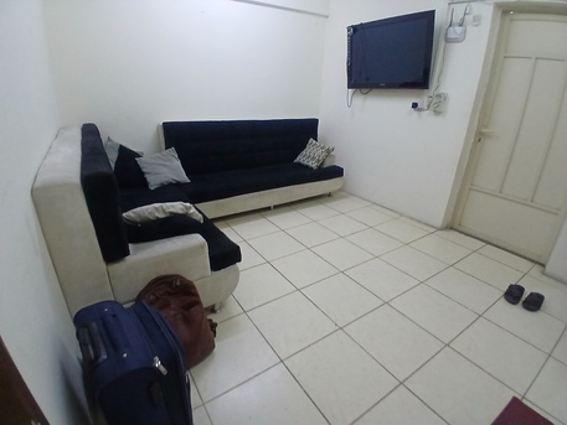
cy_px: 212
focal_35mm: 17
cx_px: 284
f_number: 2.2
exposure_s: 1/30
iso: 320
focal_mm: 1.4
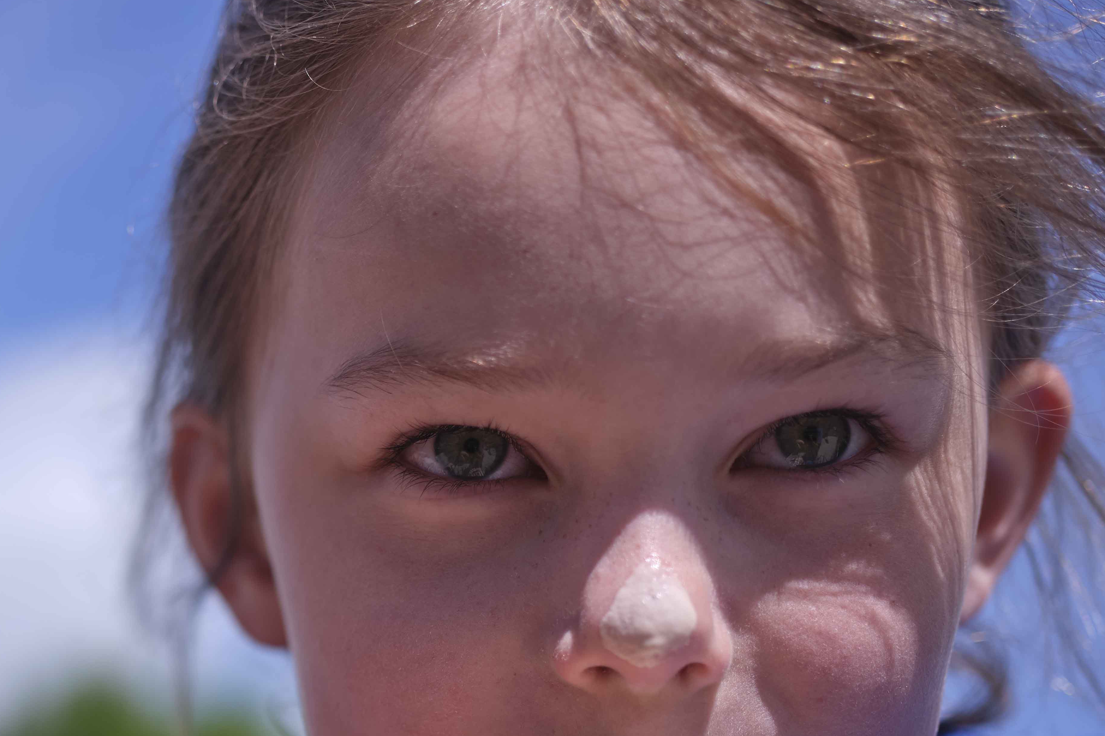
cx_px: 64
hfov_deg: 23.4
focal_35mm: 84
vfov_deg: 15.9
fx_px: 2578
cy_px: 743
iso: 125
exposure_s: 1/2500
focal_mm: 45
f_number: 2.8
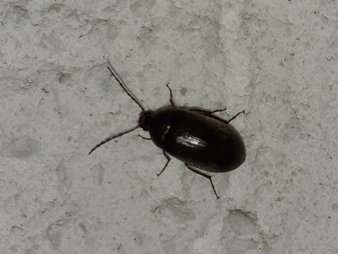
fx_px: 264
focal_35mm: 27
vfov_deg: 51.4
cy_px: 127
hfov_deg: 65.3
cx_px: 169
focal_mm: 3.6
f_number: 1.9
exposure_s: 1/17
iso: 1000
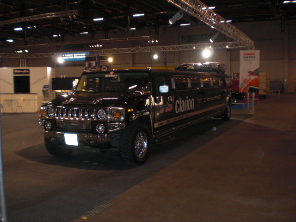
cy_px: 111
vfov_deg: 37.7
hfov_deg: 49.0
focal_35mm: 38
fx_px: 325
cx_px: 148
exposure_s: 1/60
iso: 200
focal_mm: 6.3
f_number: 3.1
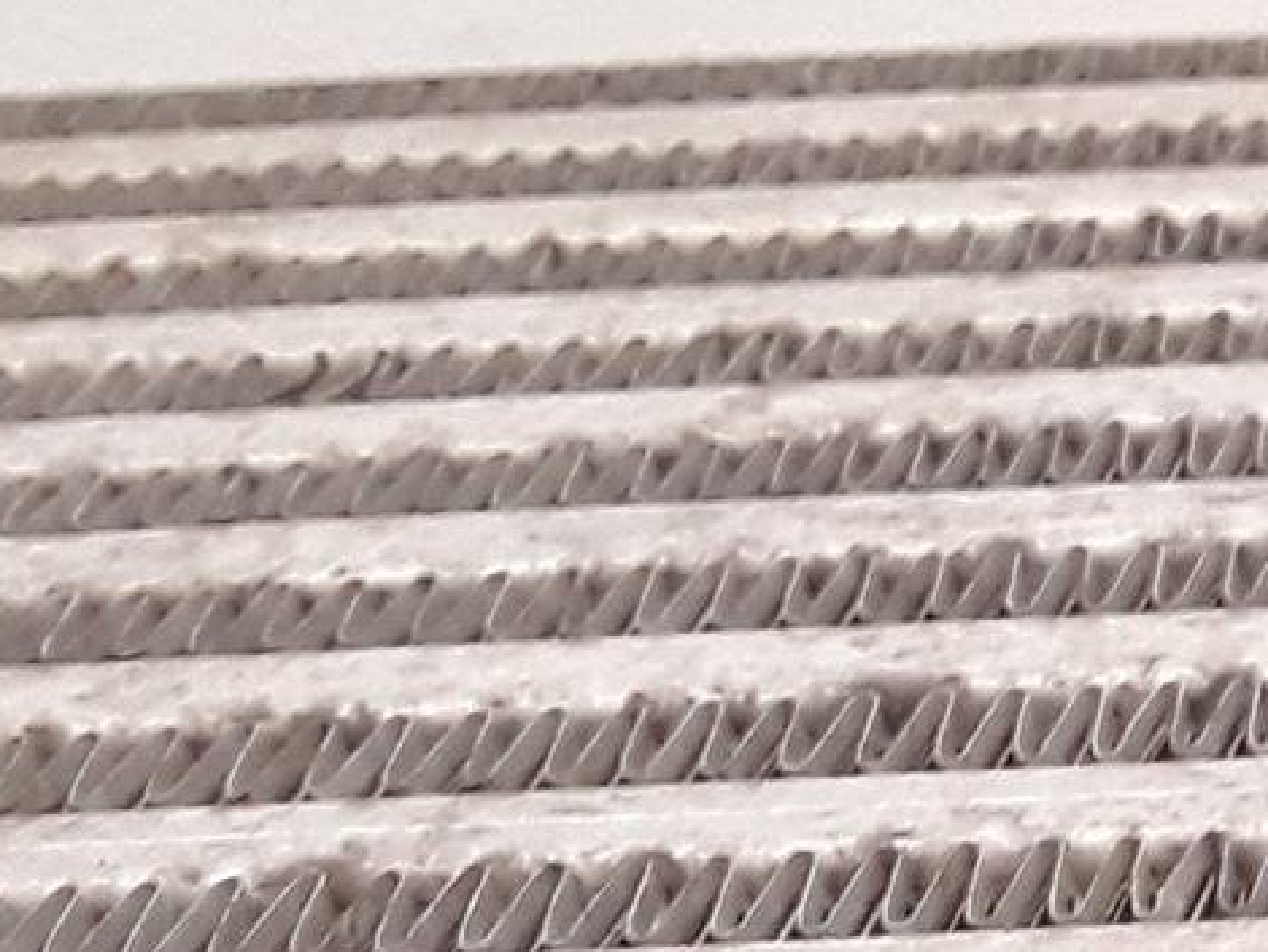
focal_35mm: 122
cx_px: 2347
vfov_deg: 11.7
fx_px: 4471
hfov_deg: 14.1
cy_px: 1330
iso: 100
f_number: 1.9
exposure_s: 1/100
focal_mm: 2.91
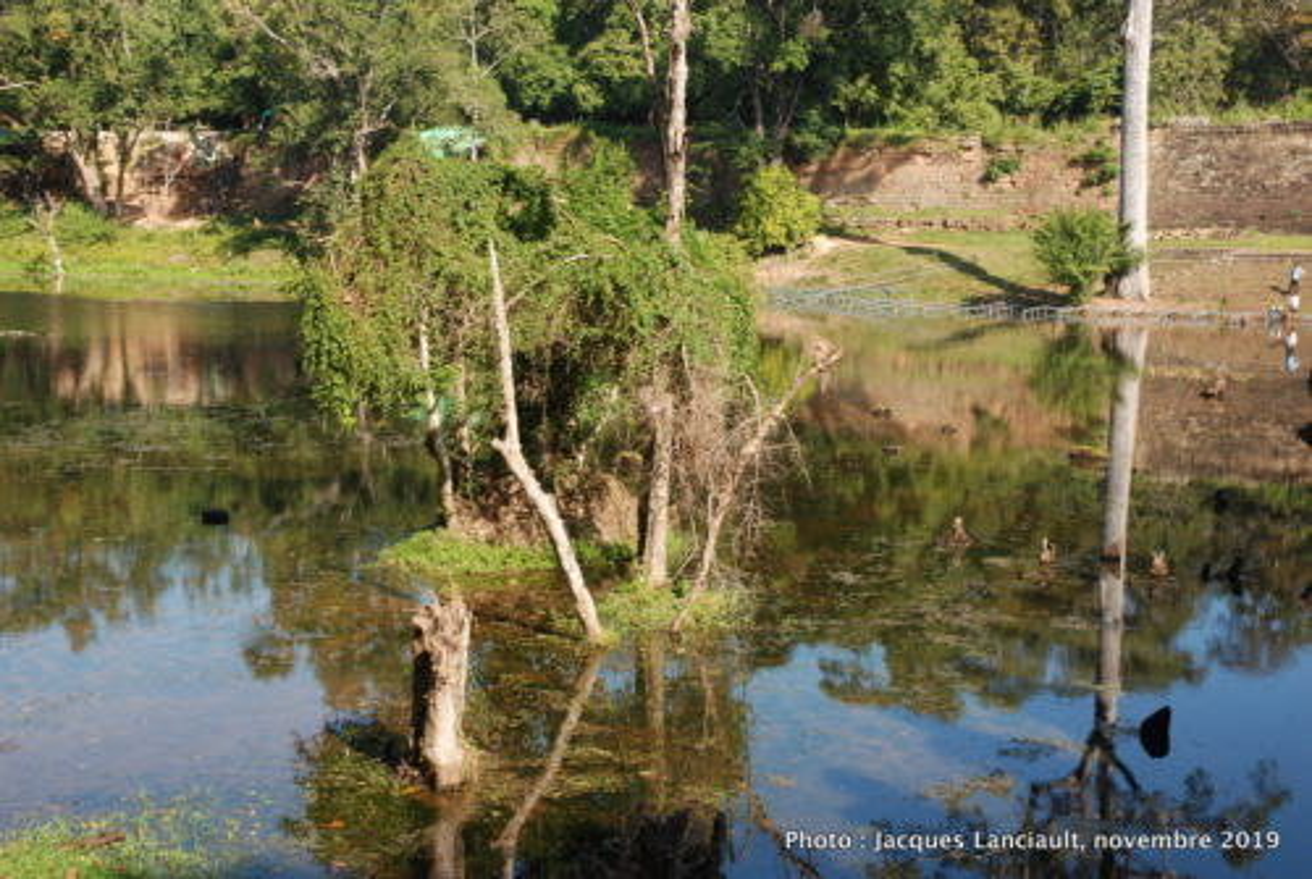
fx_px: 1861
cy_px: 440
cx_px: 656
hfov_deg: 38.8
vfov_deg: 26.6
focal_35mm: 51
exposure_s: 1/125
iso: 200
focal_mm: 34
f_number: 11
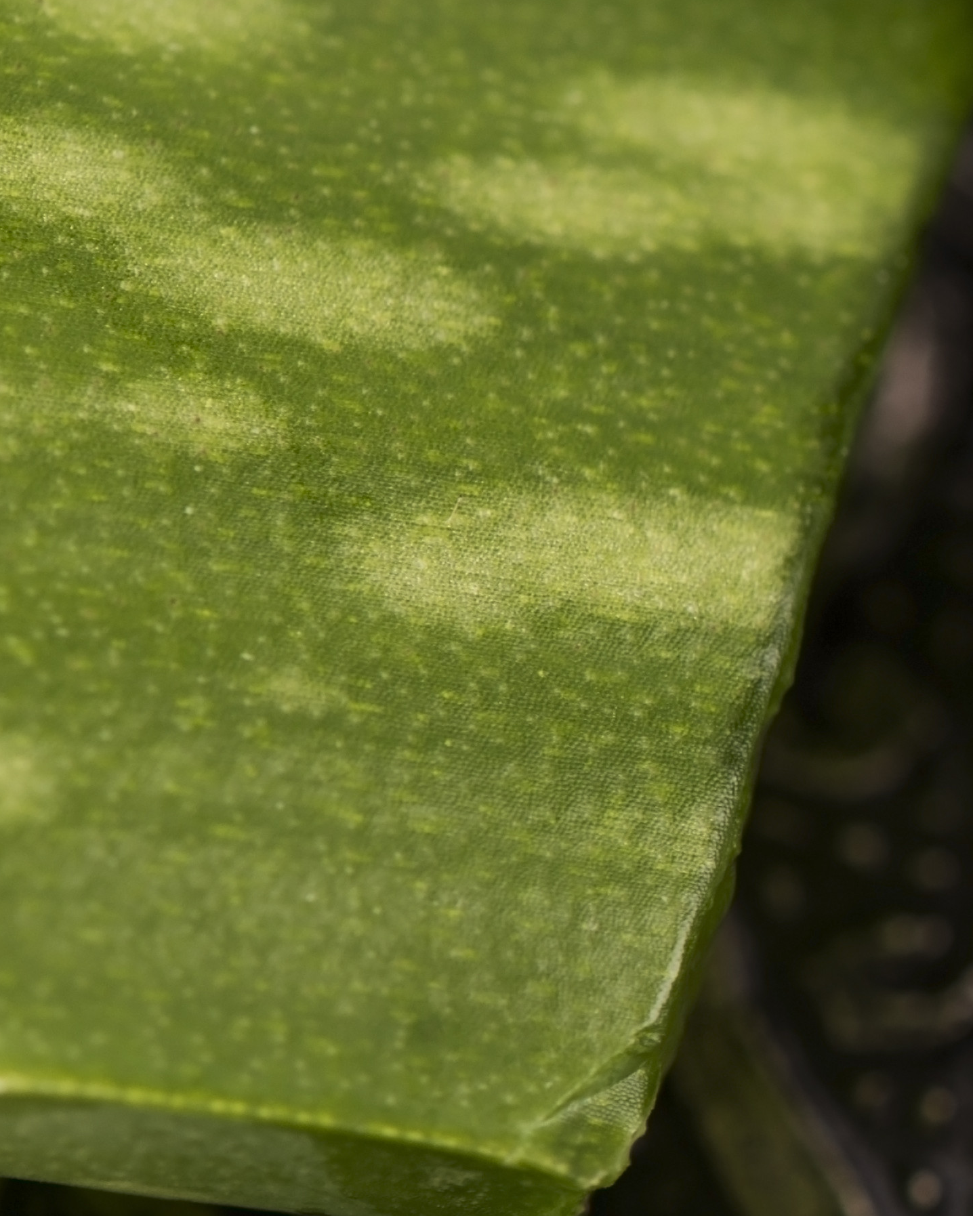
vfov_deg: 4.8
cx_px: 2334
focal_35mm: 404
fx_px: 14543
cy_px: 907
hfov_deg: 3.8
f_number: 13
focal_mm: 105
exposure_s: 1/30
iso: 100
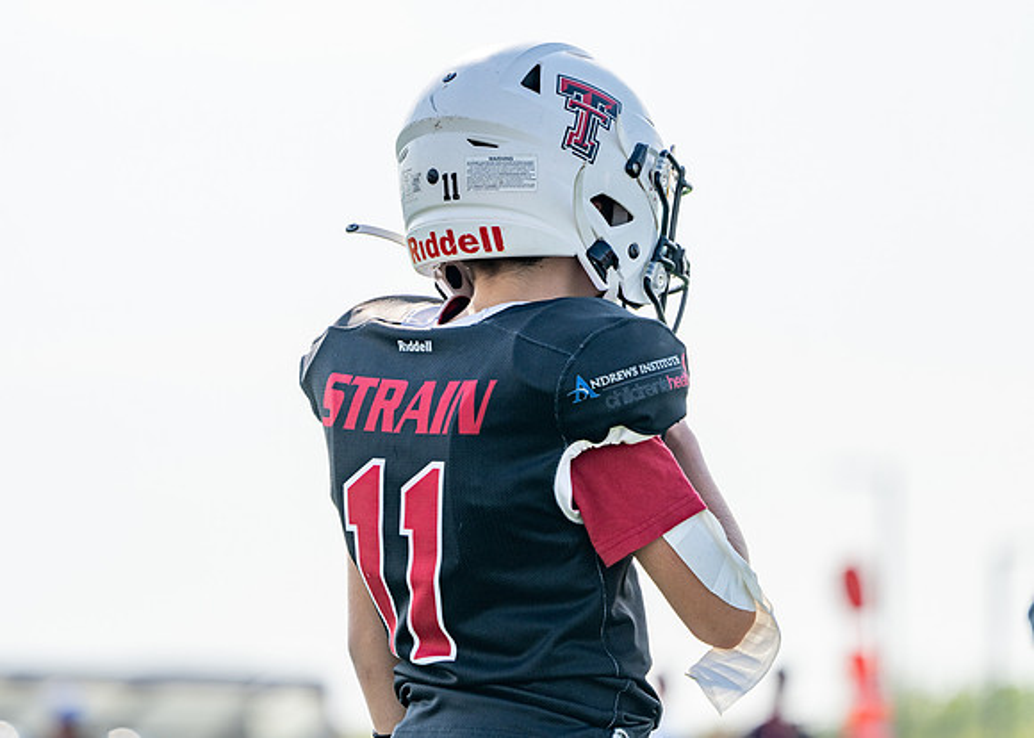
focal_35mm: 311
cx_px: 517
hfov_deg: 6.5
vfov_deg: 4.6
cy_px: 369
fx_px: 9137
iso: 200
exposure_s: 1/1000
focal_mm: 297
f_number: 5.6
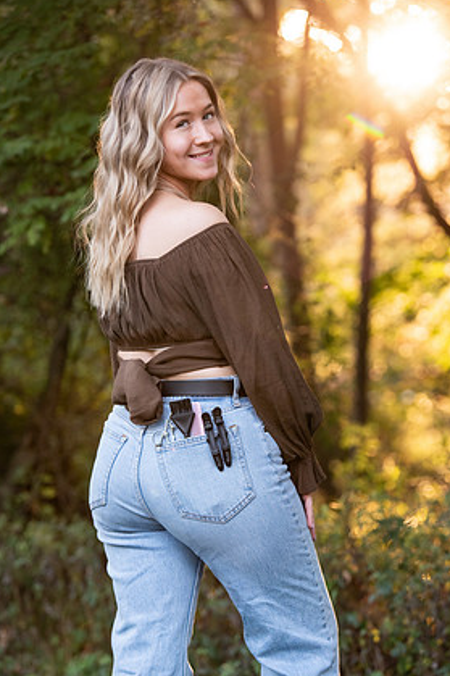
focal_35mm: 129
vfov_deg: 15.9
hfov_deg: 10.6
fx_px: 2421
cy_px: 355
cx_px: 235
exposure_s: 1/250
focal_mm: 120
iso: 1250
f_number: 4
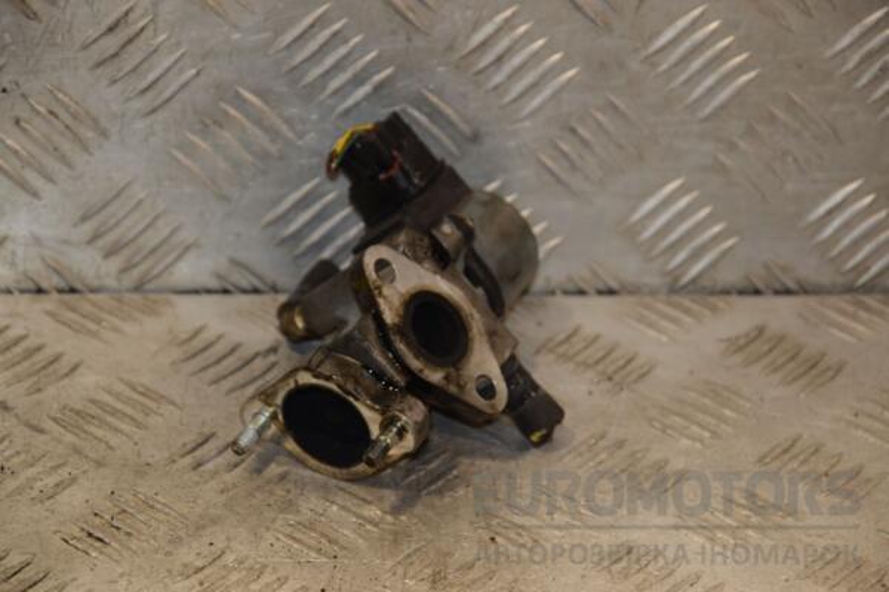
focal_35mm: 158
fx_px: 3889
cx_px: 444
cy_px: 296
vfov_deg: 8.7
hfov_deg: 13.0
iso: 800
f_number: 6.3
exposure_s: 1/200
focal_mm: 105
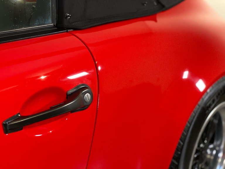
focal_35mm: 52
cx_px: 112
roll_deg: +0.2
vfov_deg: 28.0
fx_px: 338
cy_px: 84
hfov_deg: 36.8
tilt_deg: -17.8
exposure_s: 1/21
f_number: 2
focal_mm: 6
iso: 500
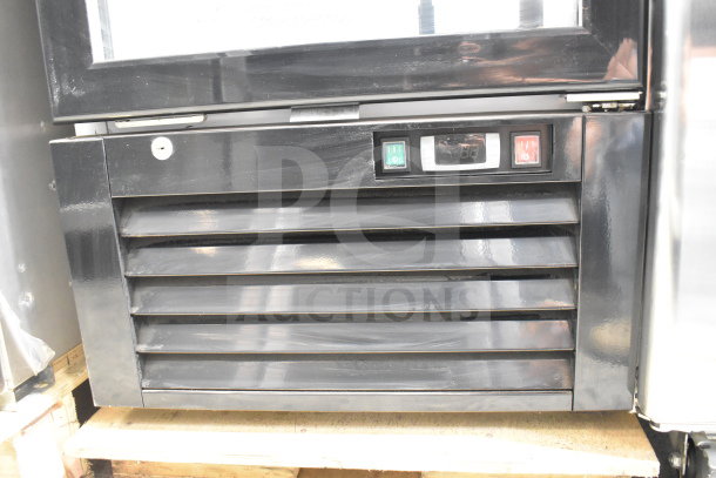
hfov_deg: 61.9
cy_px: 239
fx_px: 597
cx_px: 358
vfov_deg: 43.6
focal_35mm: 30
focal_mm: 20
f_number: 3.8
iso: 7200
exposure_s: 1/30
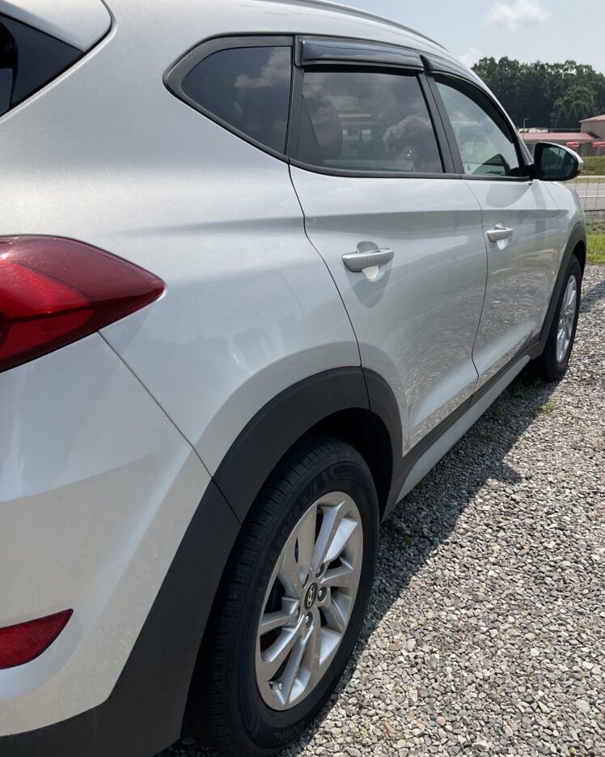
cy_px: 351
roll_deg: +1.1
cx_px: 298
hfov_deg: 47.1
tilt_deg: -16.1
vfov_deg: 57.1
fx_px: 694
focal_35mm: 31
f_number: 1.8
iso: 16
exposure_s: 1/2959
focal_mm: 3
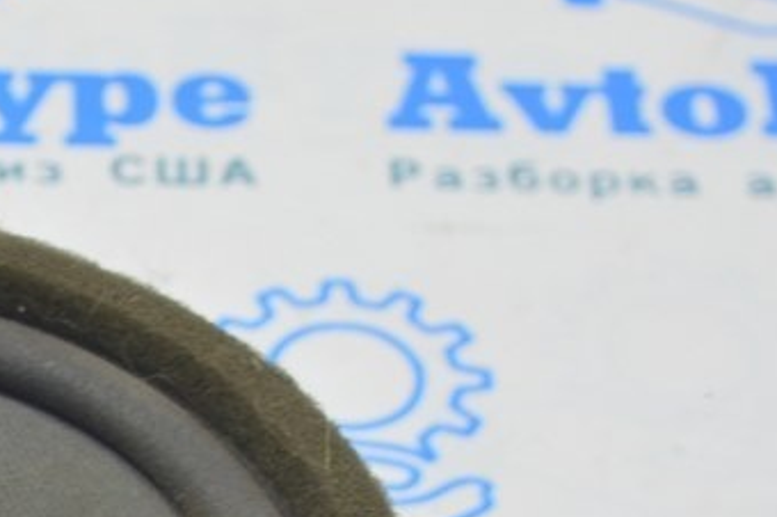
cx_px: -192
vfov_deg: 6.5
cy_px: 644
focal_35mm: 208
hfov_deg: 9.7
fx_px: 4485
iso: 400
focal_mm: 46
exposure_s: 1/20
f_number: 5.6
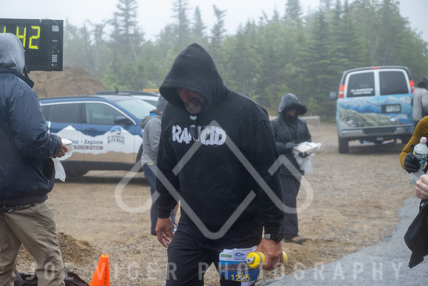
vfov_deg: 16.5
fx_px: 987
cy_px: 143
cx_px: 214
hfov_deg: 24.5
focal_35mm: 83
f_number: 4
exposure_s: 1/1000
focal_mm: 55
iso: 1000
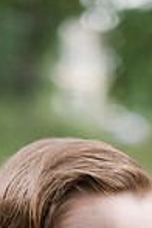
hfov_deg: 9.0
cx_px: 113
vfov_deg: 12.9
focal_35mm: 153
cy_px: 316
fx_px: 969
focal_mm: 50
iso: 200
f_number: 1.4
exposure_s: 1/250
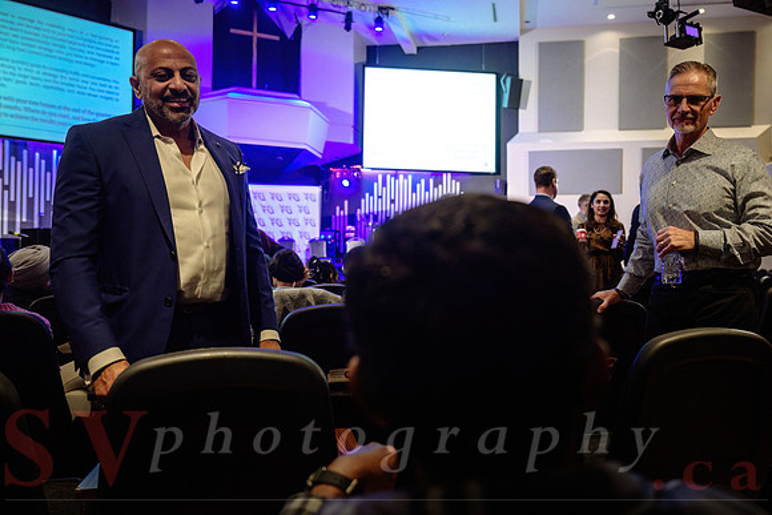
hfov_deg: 62.9
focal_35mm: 29
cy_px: 233
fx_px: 629
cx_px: 422
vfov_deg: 44.5
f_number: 2.8
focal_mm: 25.5
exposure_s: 1/80
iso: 1600
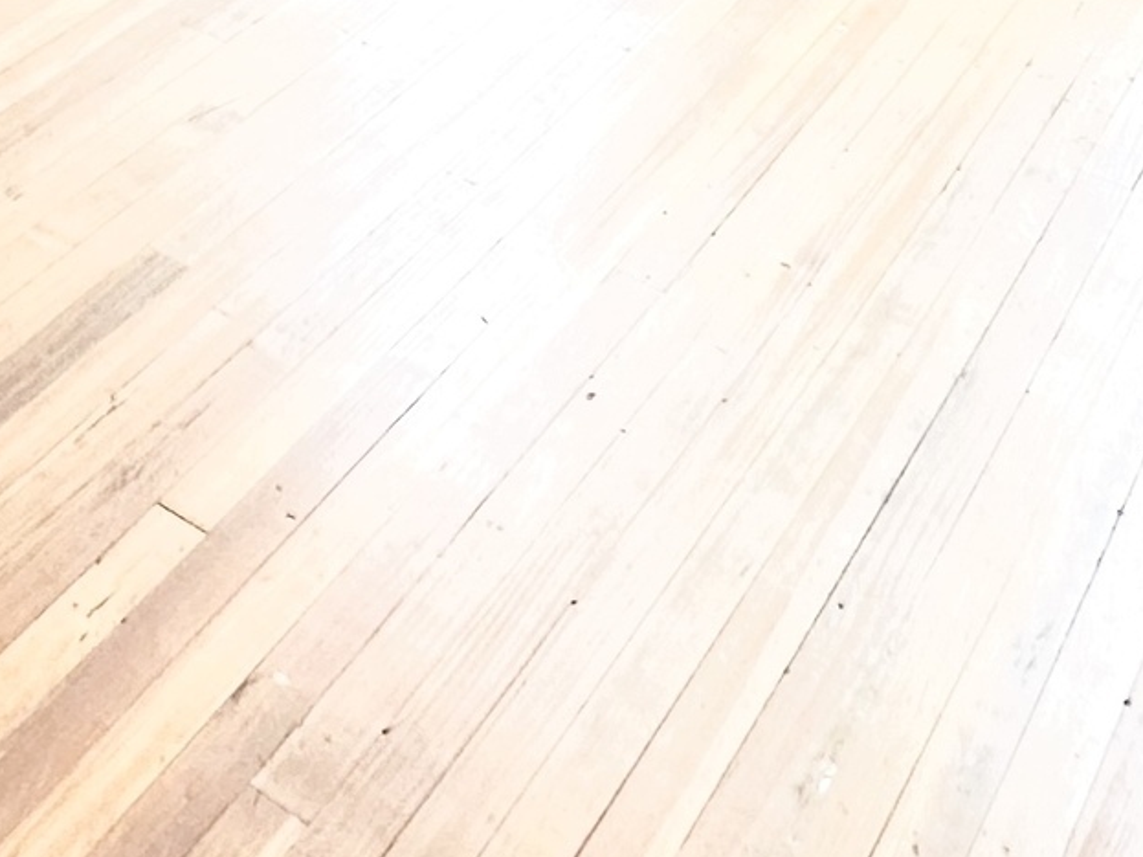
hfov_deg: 22.7
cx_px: -596
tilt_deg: -6.9
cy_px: -894
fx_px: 2278
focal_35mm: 69
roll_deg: -1.4
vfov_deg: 16.1
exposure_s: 1/150
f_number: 2.2
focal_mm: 2.22
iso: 40
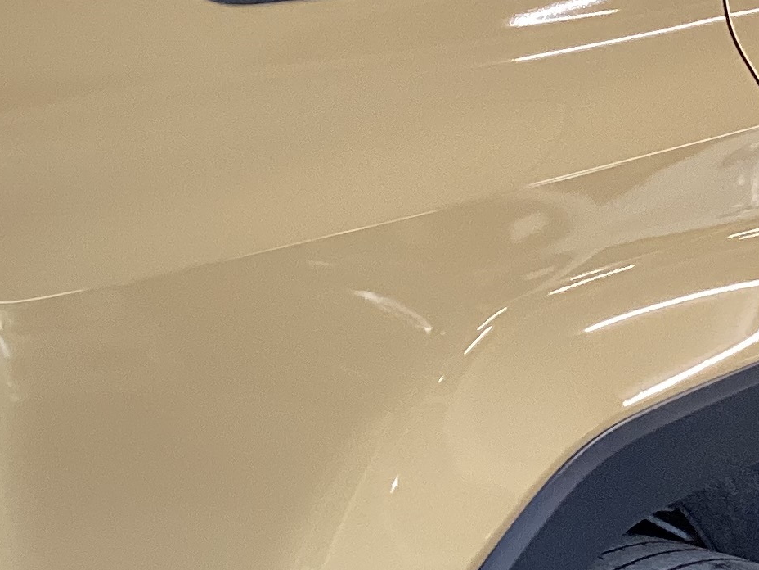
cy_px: 346
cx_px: 213
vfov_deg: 13.6
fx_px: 2390
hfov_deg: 18.0
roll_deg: +2.3
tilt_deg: -18.9
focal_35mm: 109
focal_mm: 3.3
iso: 125
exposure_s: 1/50
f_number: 2.4
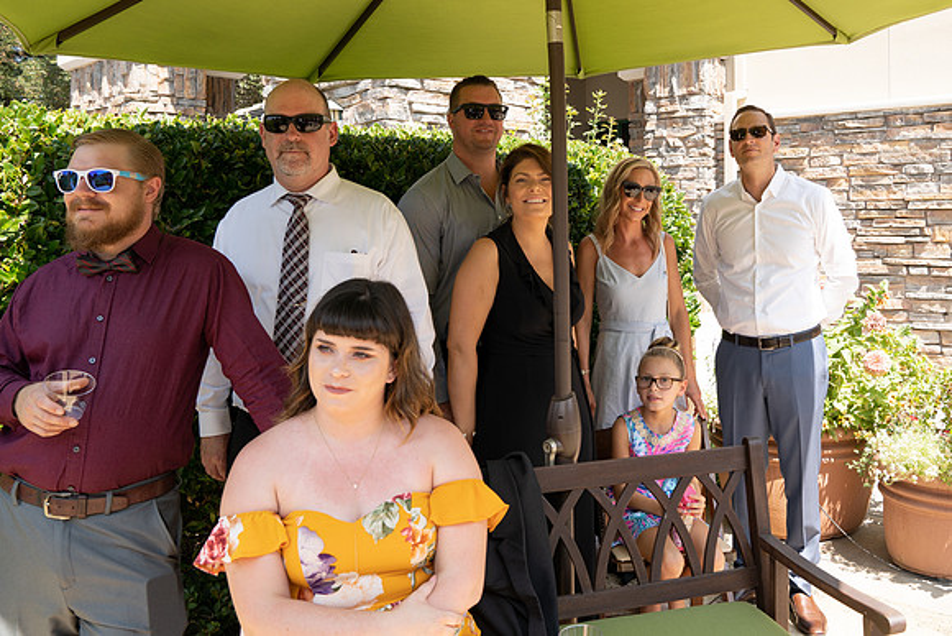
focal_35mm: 32
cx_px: 590
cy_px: 242
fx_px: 853
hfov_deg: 57.7
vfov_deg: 40.6
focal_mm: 26
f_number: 5.6
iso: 100
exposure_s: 1/125
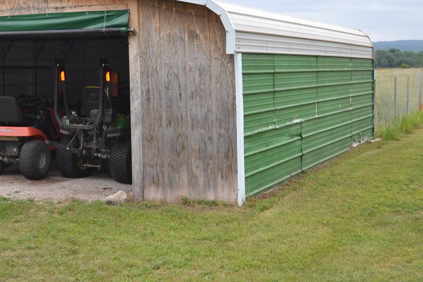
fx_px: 717
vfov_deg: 22.1
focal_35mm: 61
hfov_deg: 32.6
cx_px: 142
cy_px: 86
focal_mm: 26
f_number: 4.2
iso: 100
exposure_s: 1/125
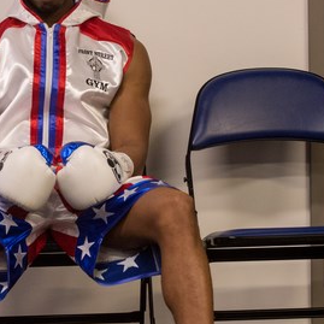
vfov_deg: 8.8
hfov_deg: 8.8
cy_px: 170
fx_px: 2107
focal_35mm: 199
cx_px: 108
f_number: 5.6
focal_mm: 90
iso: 3200
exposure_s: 1/200
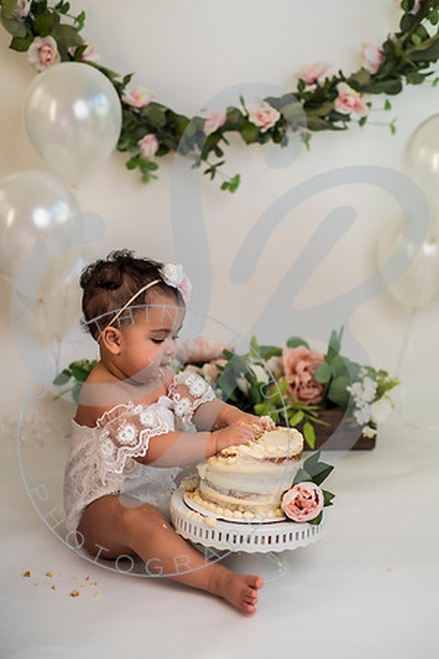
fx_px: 915
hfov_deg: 27.0
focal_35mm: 50
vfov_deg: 39.6
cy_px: 330
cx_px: 220
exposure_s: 1/200
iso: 100
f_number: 2.8
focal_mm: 50
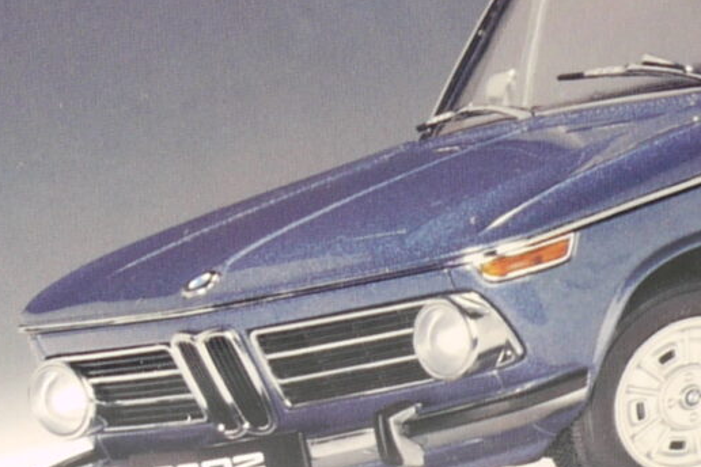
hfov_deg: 12.6
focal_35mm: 161
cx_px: 679
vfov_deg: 8.5
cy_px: 84
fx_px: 3135
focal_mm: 14
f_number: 5.6
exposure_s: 1/15
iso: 100
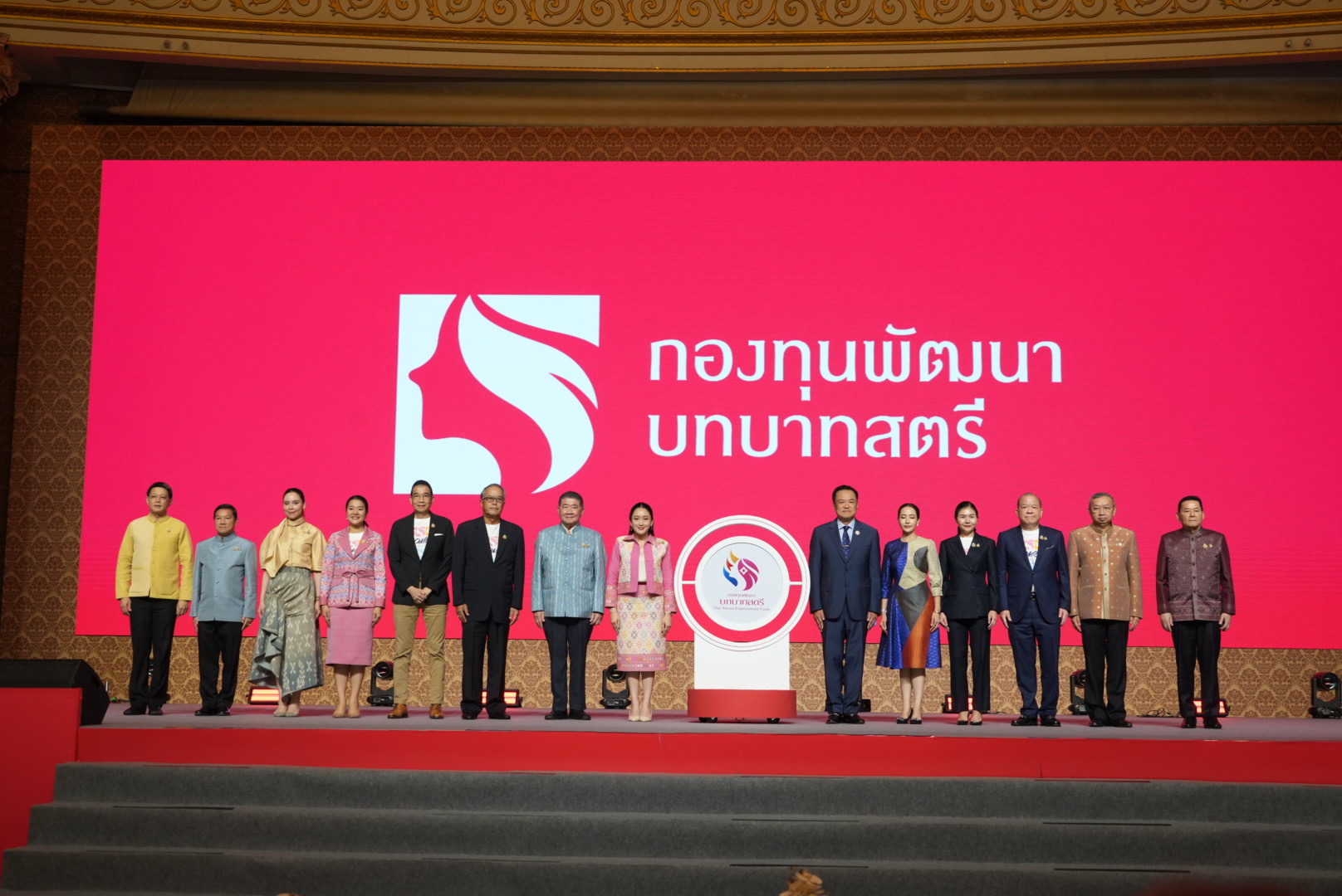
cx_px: 671
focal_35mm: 42
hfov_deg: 46.4
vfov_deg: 31.9
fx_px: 1567
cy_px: 448
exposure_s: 1/160
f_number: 5.6
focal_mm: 42
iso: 2000
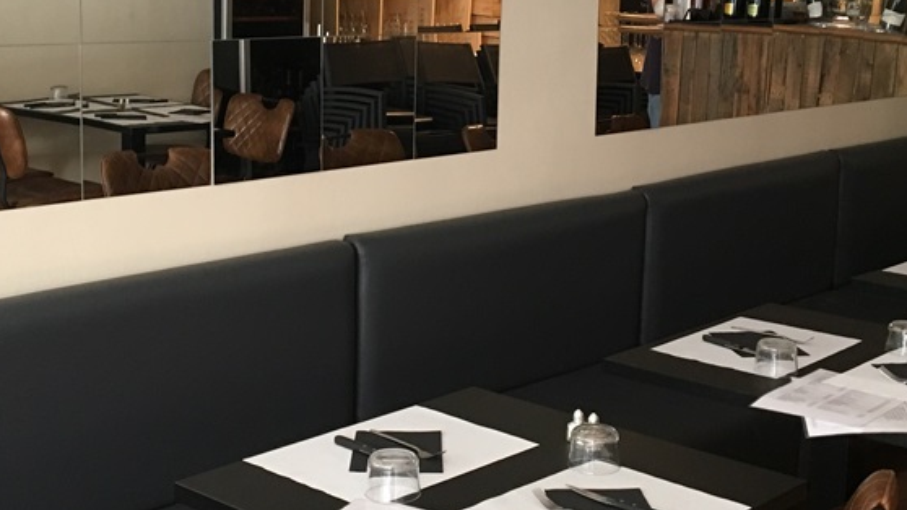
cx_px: 449
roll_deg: -1.6
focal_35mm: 58
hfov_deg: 36.0
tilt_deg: -8.8
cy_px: 188
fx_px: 1395
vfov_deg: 20.7
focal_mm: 4.15
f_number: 2.2
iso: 160
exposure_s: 1/33
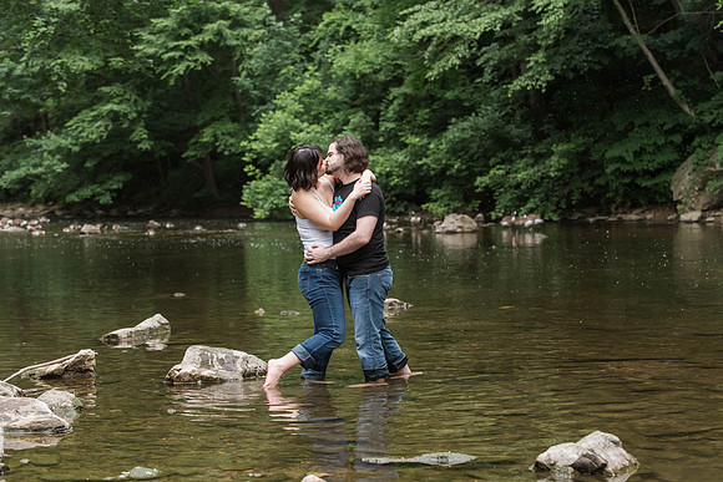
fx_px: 1504
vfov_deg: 18.2
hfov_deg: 27.0
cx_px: 363
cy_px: 237
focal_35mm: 75
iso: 1600
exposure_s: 1/200
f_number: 4
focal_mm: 70
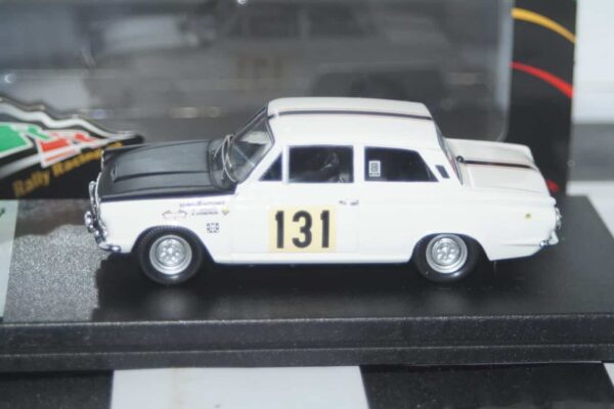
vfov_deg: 11.4
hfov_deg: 17.1
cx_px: 307
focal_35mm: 120
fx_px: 2047
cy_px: 204
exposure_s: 1/125
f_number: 5.6
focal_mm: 80
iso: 500
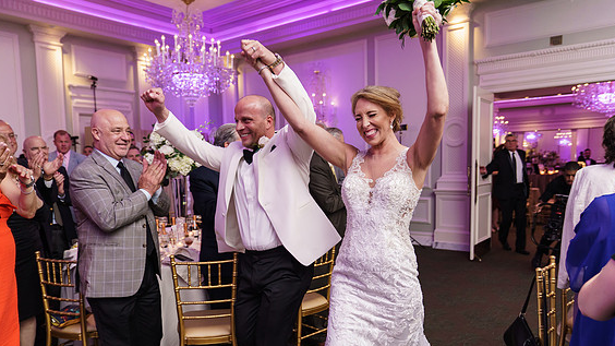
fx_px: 457
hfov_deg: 67.9
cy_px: 202
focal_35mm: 28
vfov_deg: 41.3
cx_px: 311
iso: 1250
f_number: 2.8
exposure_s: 1/160
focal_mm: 26
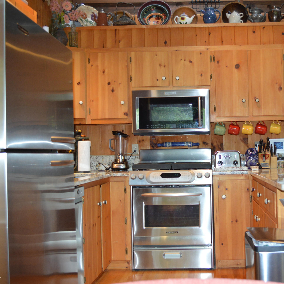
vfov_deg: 36.1
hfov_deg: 35.4
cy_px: 141
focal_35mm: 47
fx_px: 436
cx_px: 207
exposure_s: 1/60
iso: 720
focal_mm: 24
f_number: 4
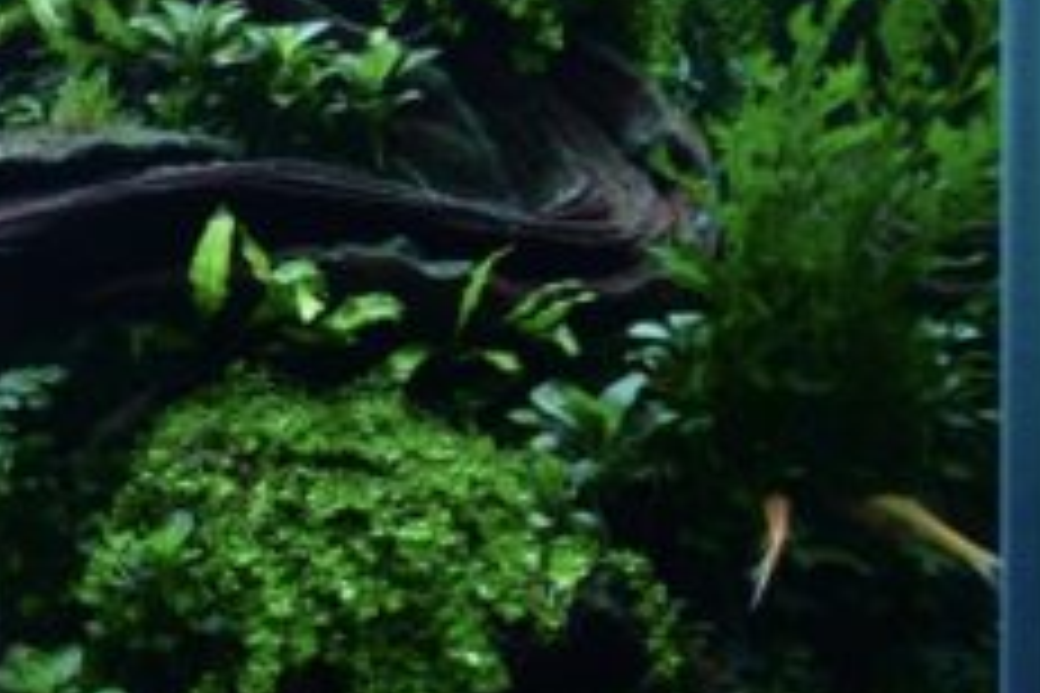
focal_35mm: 155
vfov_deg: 8.8
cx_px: -1202
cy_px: 464
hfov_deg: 11.6
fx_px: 4477
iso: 1600
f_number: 8
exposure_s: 1/350
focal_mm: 35
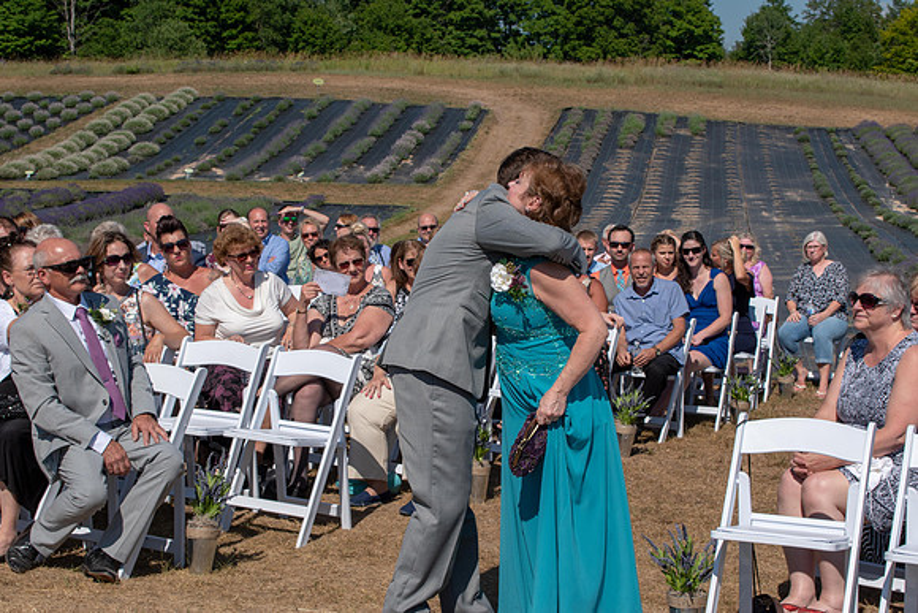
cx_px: 459
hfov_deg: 31.9
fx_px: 1607
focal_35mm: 63
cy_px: 306
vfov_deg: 21.6
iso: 200
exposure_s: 1/500
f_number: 11
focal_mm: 42
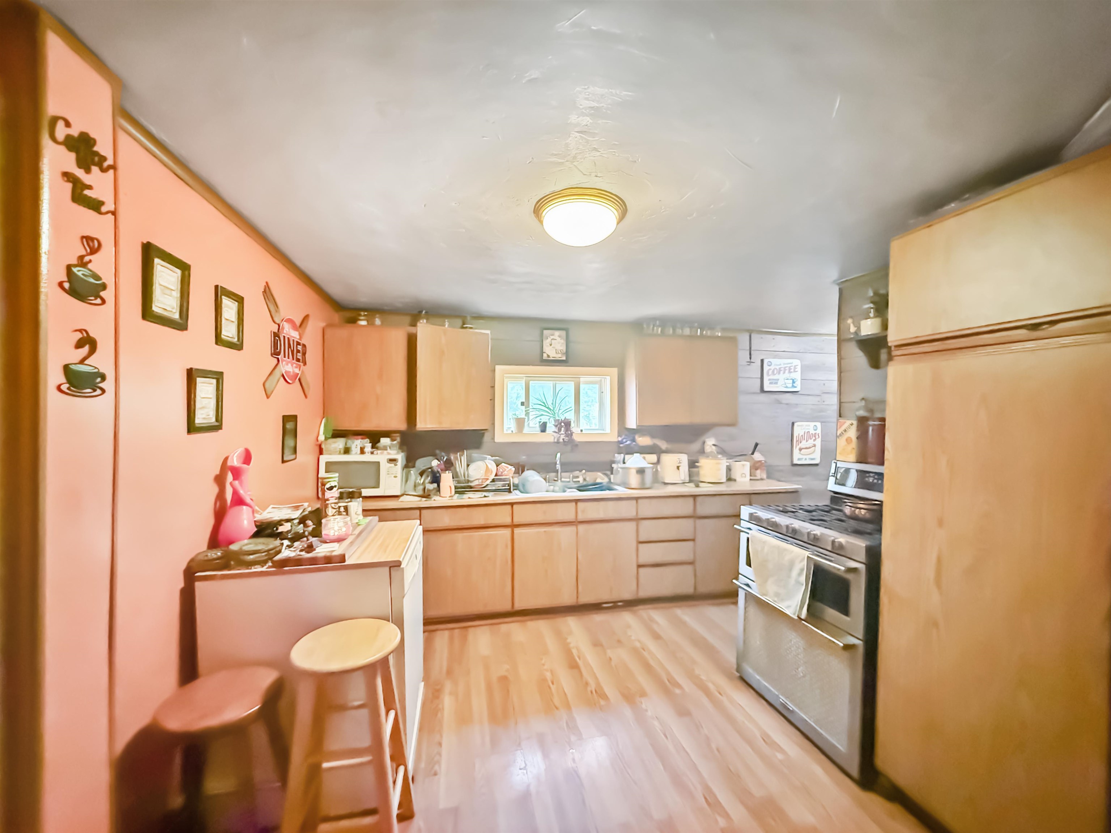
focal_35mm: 14
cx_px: 556
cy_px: 416
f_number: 2.2
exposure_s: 1/40
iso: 1250
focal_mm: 2.22
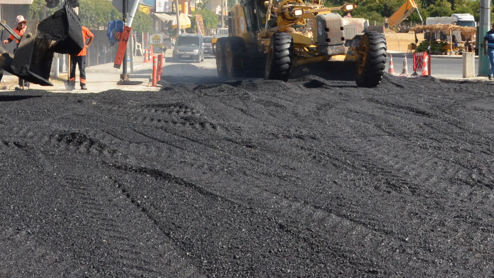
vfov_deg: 9.2
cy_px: 6
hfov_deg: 16.4
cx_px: 241
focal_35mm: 131
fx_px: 1716
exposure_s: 1/1000
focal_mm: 40
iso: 1600
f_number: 16
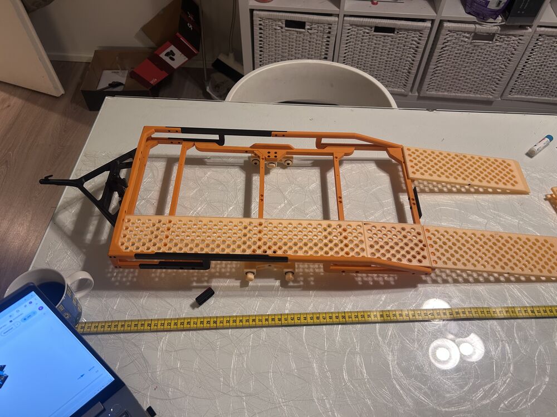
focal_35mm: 26
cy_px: 208
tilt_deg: -54.0
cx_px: 278
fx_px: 418
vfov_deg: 53.1
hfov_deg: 67.3
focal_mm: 5.7
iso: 100
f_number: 1.5
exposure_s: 1/50
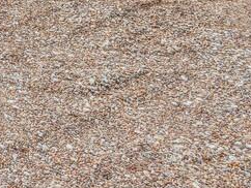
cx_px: -208
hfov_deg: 20.2
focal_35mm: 67
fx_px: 487
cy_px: -162
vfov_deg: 17.4
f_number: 8
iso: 100
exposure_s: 1/500
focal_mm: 16.5
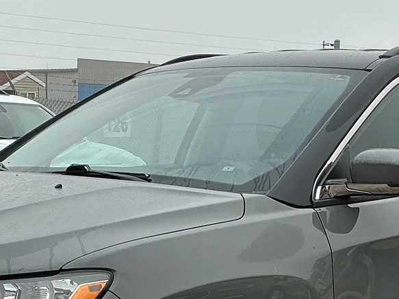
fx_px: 1107
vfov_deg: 15.1
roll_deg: -1.0
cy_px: 312
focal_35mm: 96
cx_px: 175
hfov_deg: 20.4
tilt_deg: -8.4
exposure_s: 1/122
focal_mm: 3
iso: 20
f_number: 1.8
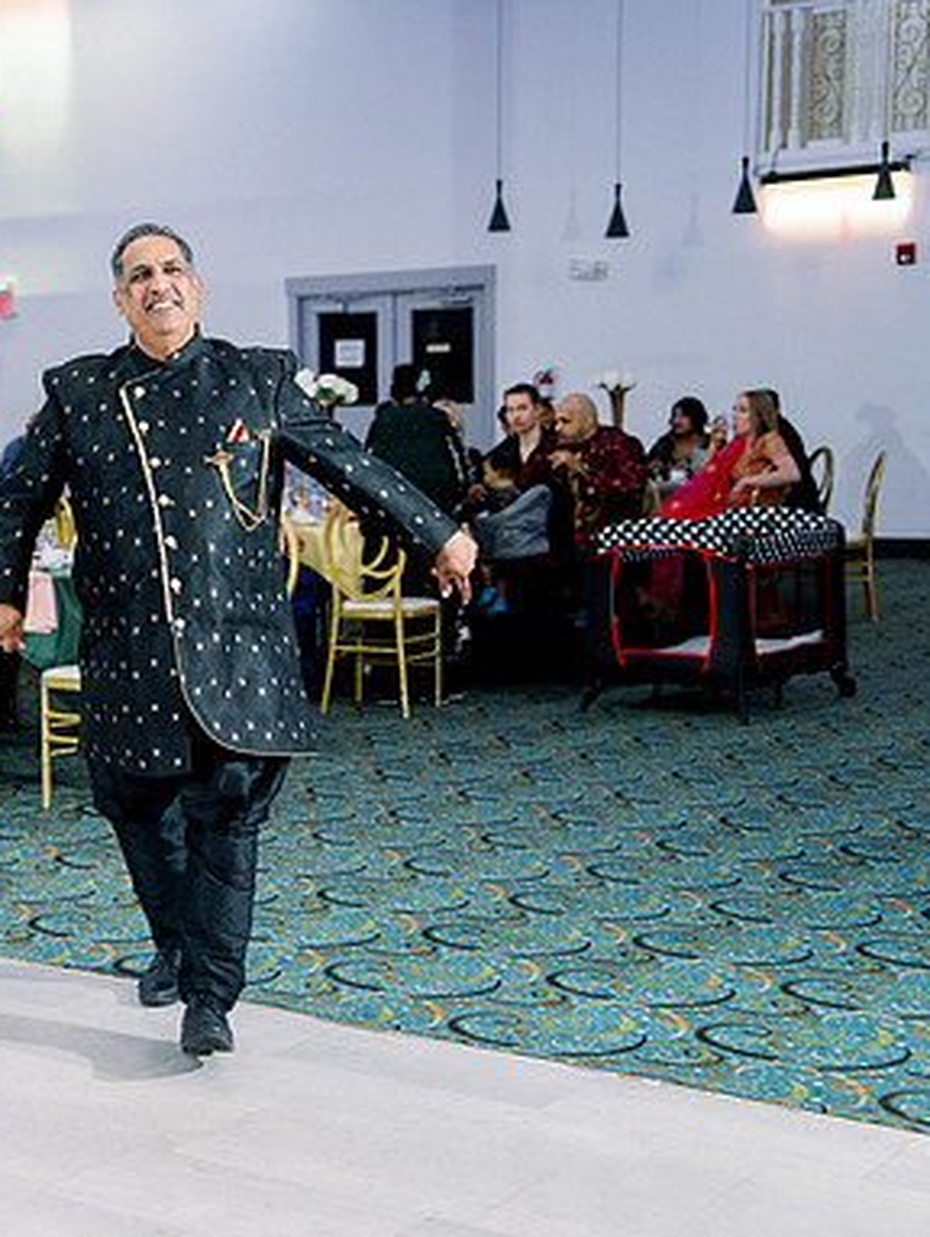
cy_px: 618
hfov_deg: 22.3
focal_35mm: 64
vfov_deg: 30.2
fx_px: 2289
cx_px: 65
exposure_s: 1/125
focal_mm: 44
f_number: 2.8
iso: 1250
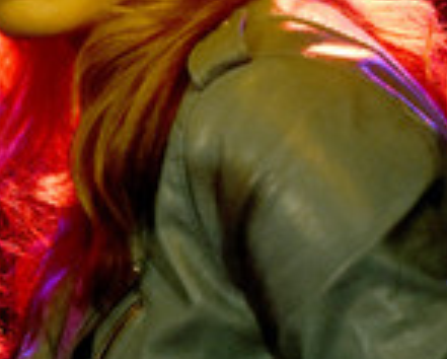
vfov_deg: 1.8
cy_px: 30
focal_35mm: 861
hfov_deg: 2.2
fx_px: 11406
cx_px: 62
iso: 2500
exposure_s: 1/320
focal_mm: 200
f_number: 3.2
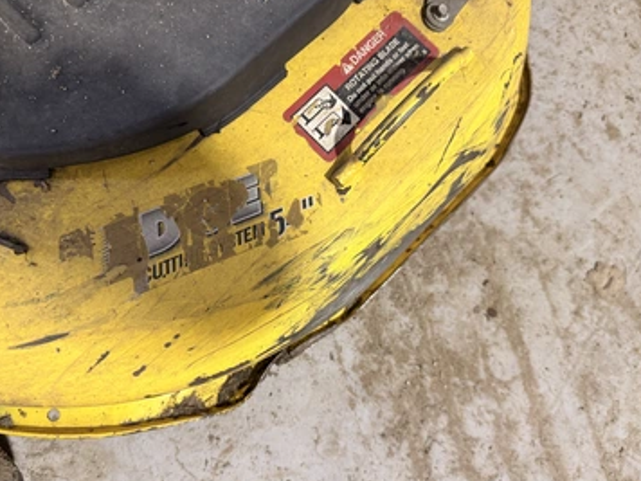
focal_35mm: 27
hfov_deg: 65.2
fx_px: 500
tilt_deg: -74.9
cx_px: 293
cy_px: 245
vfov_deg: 51.4
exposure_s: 1/60
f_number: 1.78
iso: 200
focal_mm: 6.76
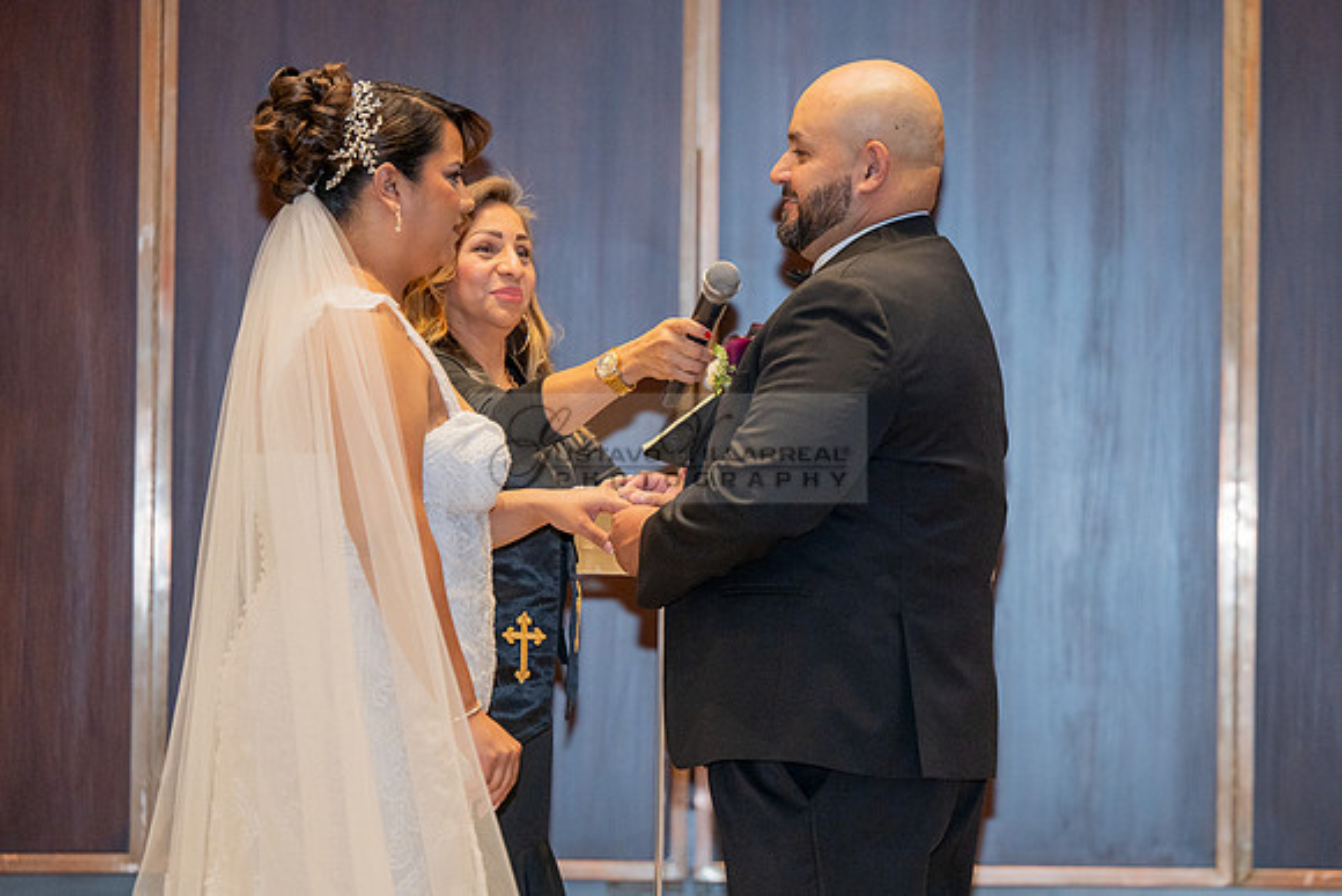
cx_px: 776
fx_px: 7545
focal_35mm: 202
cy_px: 518
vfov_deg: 6.8
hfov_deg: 10.2
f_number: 3.2
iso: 1250
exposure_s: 1/160
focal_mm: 175
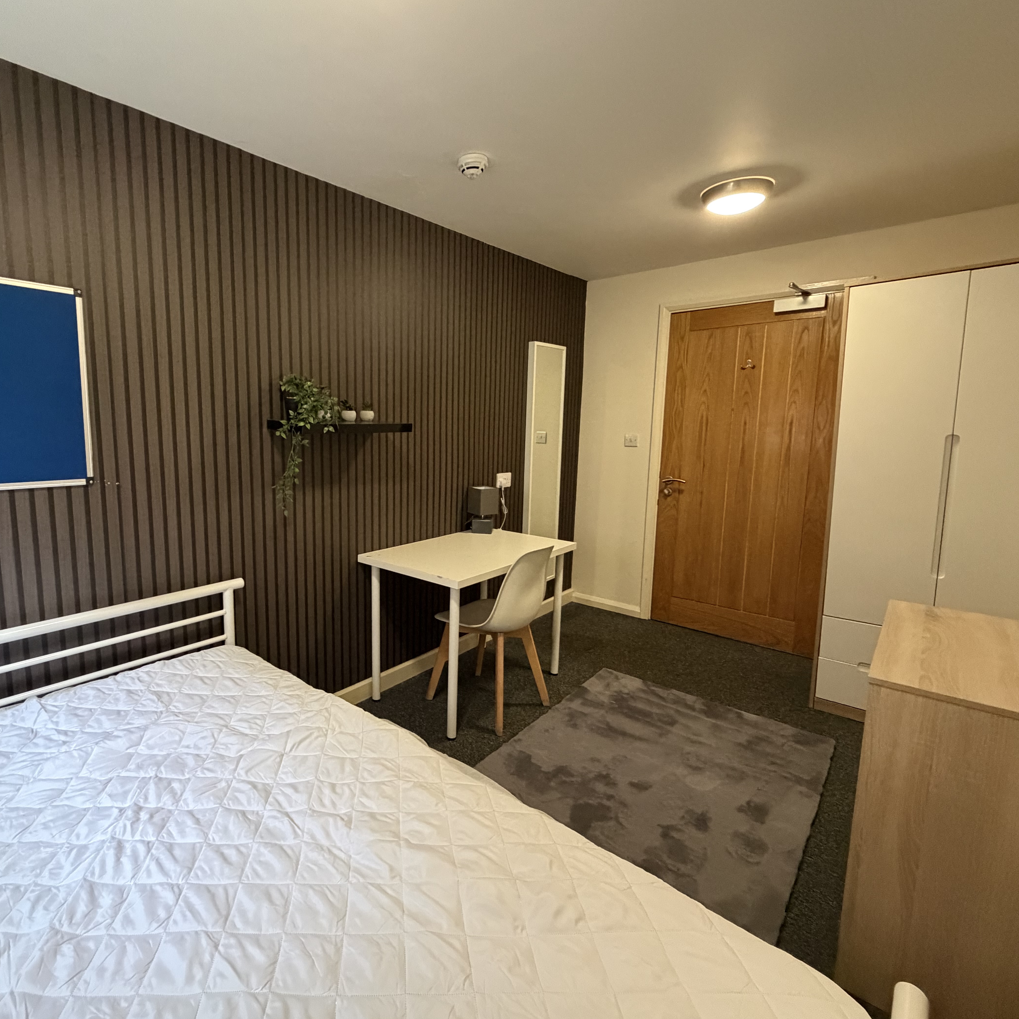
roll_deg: -0.1
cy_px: 499
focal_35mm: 17
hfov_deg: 82.7
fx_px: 566
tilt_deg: -8.7
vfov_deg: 84.0
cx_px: 396
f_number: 2.2
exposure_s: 1/50
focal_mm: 2.22
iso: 640
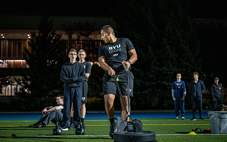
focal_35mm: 66
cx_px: 113
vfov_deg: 19.7
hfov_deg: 31.1
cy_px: 73
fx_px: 408
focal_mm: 64
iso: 2000
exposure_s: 1/250
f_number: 2.8
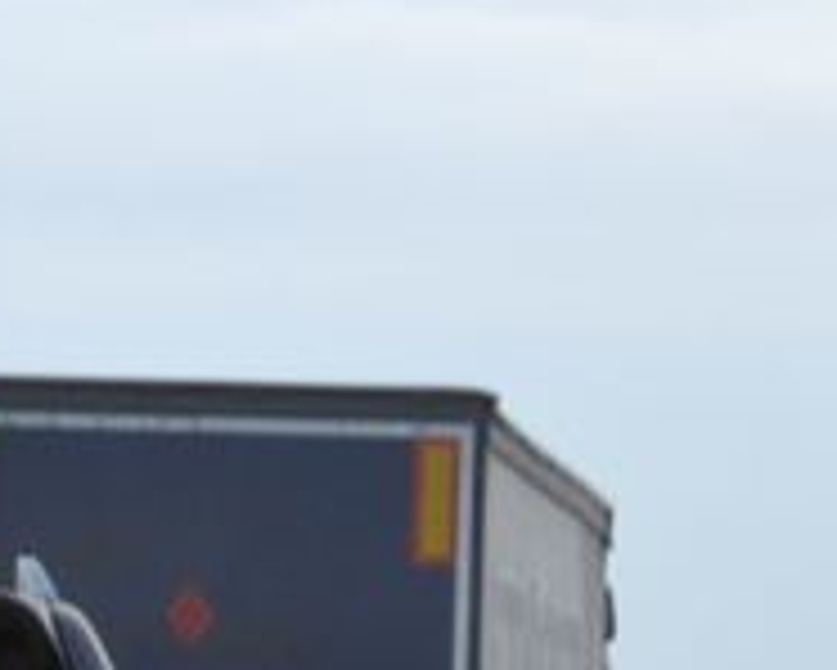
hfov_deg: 3.5
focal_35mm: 559
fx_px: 13849
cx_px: 513
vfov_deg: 2.8
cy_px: 854
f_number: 6
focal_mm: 105
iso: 450
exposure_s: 1/250
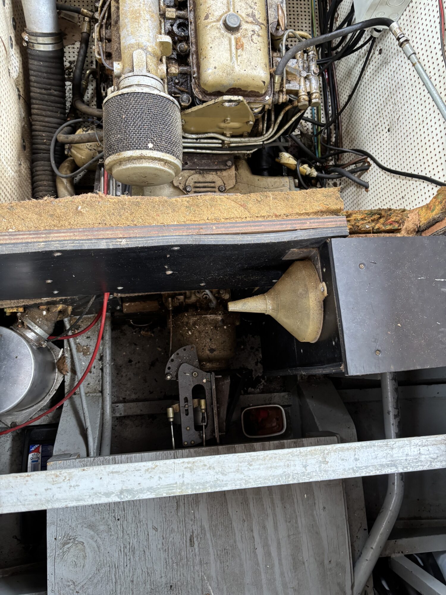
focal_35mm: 26
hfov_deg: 53.1
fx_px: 447
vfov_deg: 67.3
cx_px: 223
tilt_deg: -75.6
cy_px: 298
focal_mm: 5.96
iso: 200
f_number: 1.6
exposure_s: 1/60
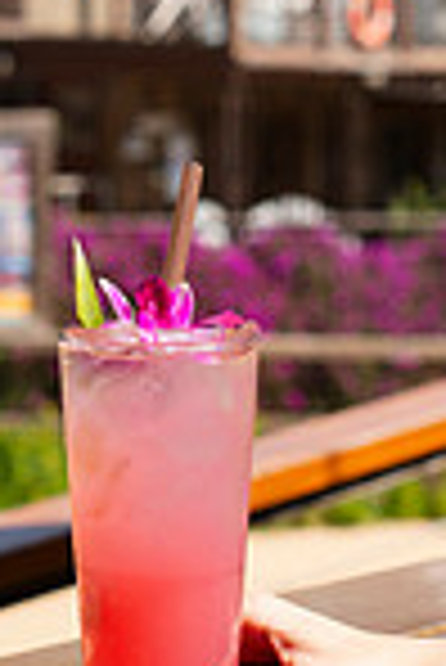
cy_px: 189
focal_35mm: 152
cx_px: 86
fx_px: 2818
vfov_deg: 13.5
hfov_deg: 9.0
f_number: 5
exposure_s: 1/800
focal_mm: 50
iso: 200
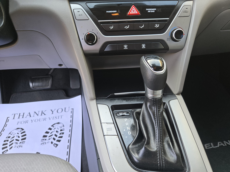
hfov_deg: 73.9
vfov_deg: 58.9
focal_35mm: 23
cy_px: 86
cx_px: 115
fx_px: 153
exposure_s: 1/180
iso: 200
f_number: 1.8
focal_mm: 5.4
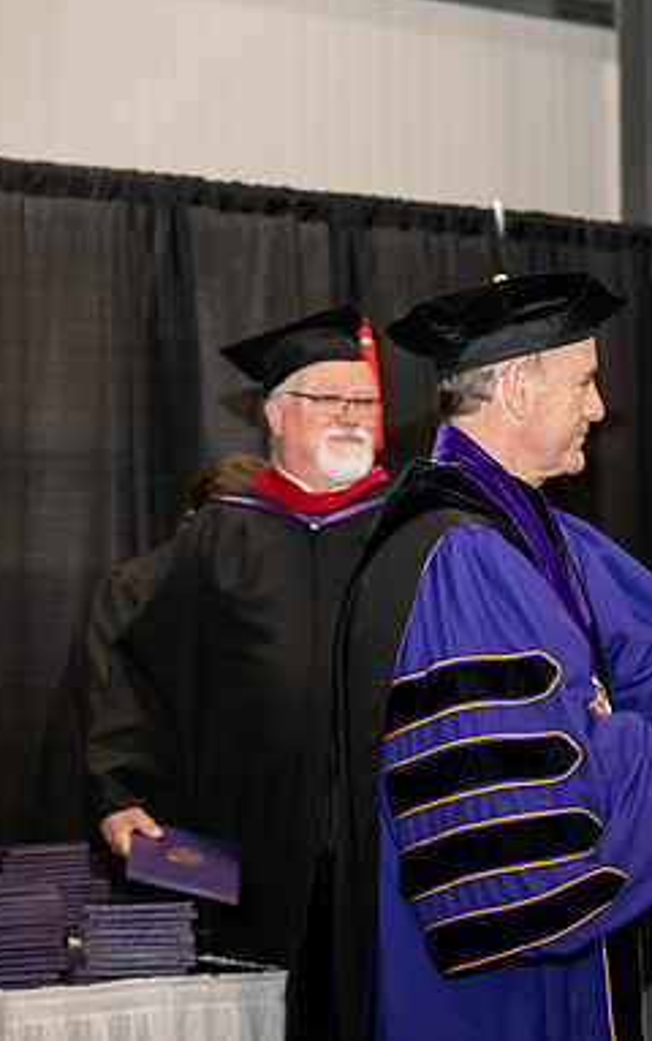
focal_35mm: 108
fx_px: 3065
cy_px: 518
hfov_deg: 11.9
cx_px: 769
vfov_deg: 19.3
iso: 2000
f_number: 5
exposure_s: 1/200
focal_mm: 70
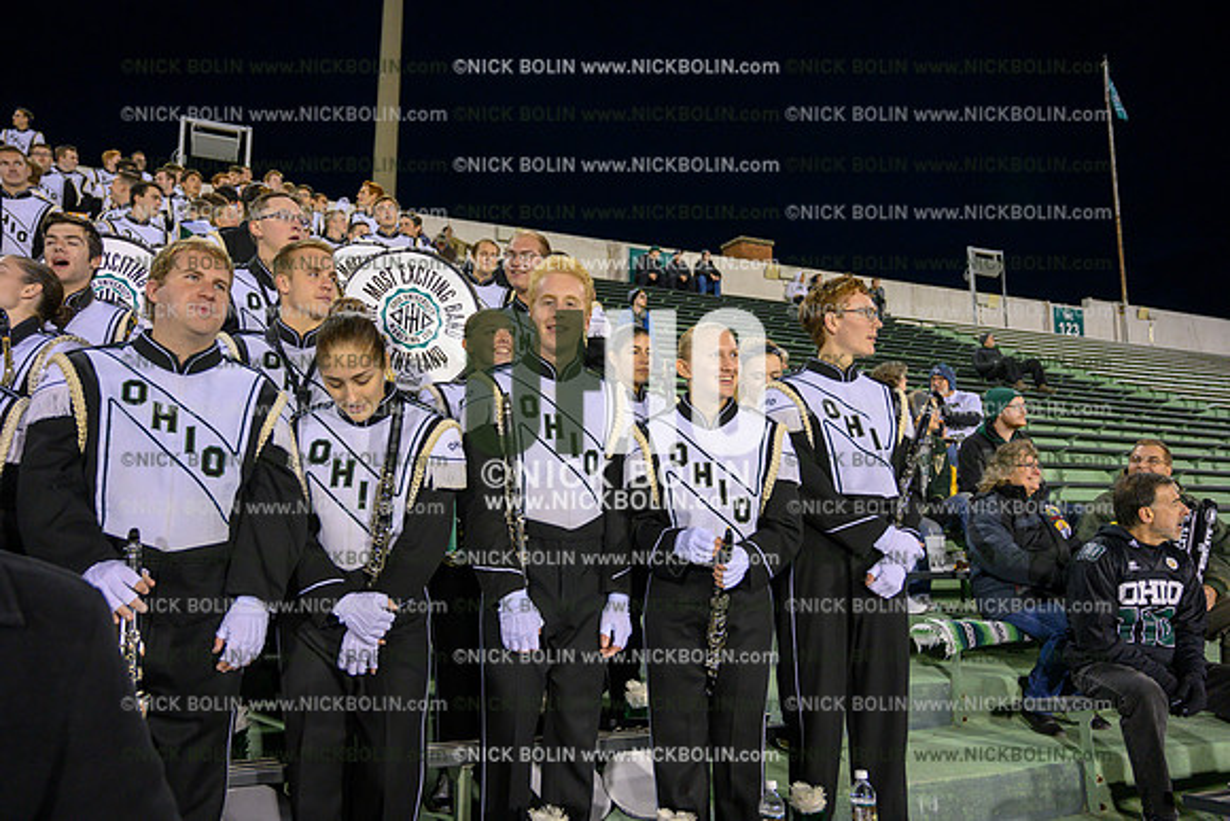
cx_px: 615
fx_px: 940
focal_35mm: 28
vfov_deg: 47.2
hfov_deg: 66.4
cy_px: 410
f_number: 4
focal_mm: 27.5
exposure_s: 1/200
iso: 2000
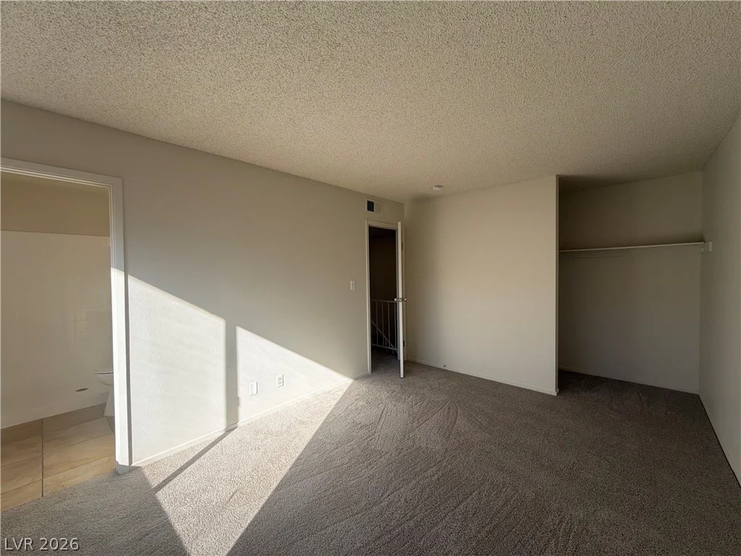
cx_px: 370
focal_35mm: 14
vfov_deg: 85.7
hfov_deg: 102.1
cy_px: 278
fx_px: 300
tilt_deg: -1.5
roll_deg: +0.7
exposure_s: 1/368
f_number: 2.2
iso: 50
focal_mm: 2.22
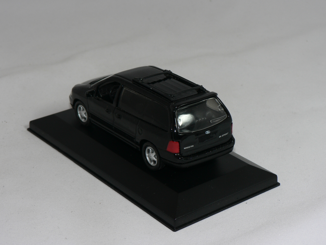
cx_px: 163
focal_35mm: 80
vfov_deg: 18.4
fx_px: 753
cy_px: 122
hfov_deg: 24.4
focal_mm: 13.4
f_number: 4
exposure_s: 1/60
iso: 80
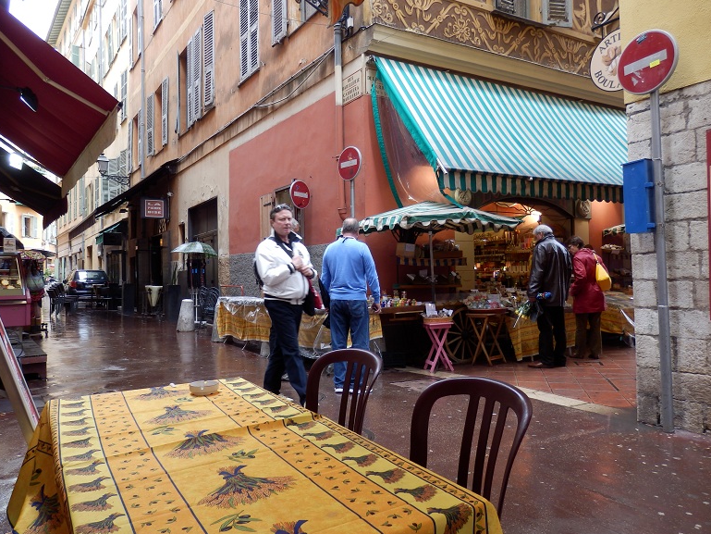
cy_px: 263
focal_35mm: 26
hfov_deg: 67.3
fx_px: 534
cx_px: 343
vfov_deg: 53.1
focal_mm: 4.5
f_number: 3
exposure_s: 1/30
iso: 80
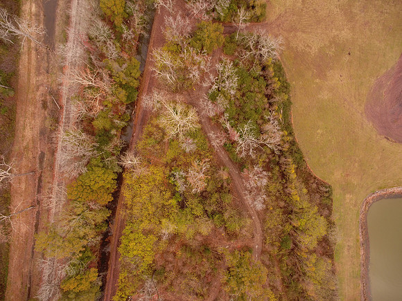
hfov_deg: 81.7
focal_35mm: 20
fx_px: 232
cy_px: 150
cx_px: 201
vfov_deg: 66.0
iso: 100
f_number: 2.8
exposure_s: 1/205
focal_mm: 3.61
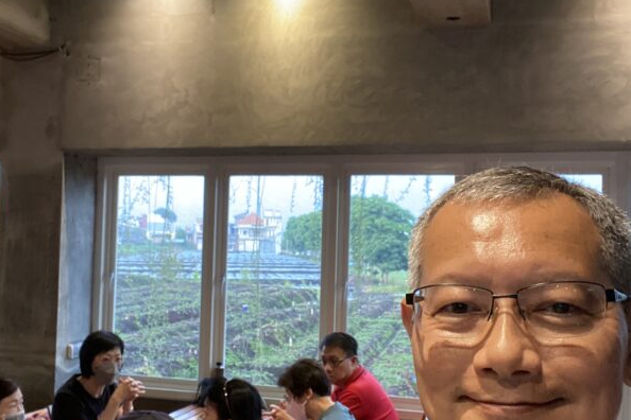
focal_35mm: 42
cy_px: 232
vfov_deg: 31.9
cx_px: 313
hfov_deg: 46.4
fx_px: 736
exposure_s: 1/25
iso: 400
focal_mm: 2.71
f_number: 2.2
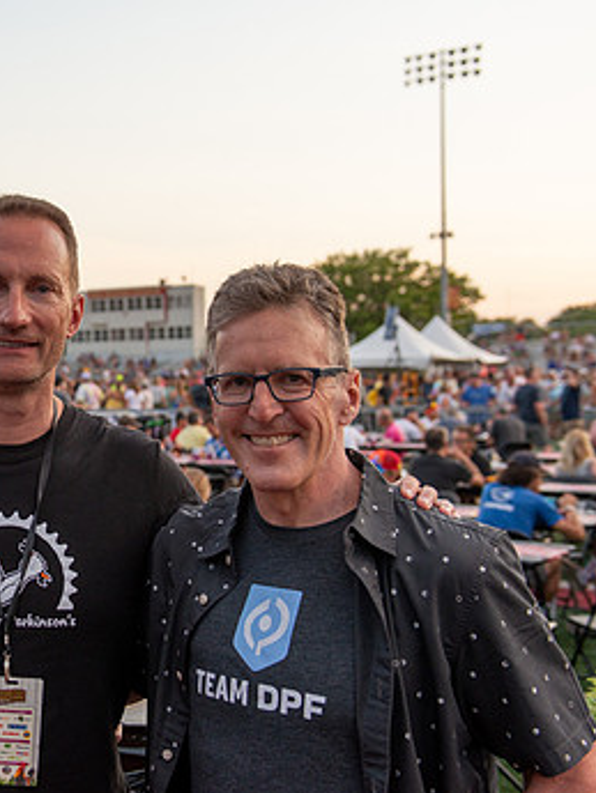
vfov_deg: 34.9
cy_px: 371
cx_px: 18
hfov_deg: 25.4
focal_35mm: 55
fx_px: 1262
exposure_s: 1/200
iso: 400
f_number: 4
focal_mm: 34
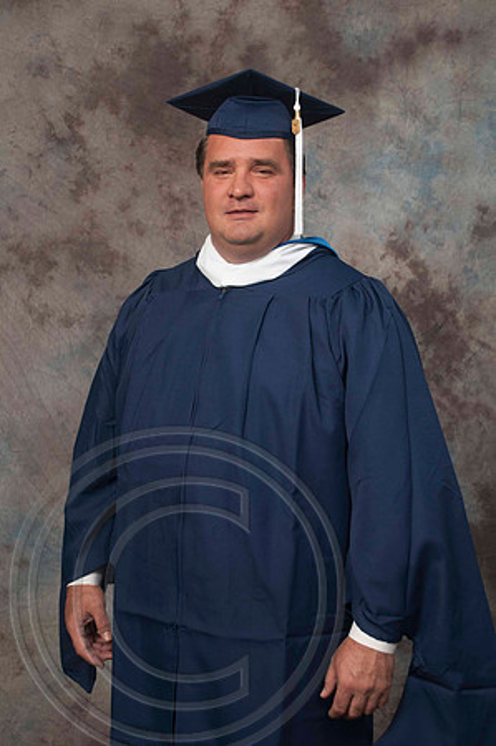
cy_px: 373
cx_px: 248
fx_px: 1243
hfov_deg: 22.6
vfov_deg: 33.4
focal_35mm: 60
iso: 200
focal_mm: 40
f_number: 5.6
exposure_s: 1/125
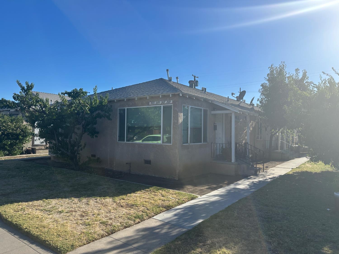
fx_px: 235
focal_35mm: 24
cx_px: 170
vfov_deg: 56.8
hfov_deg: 71.6
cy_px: 127
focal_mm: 6.86
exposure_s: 1/4762
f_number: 1.78
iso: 80
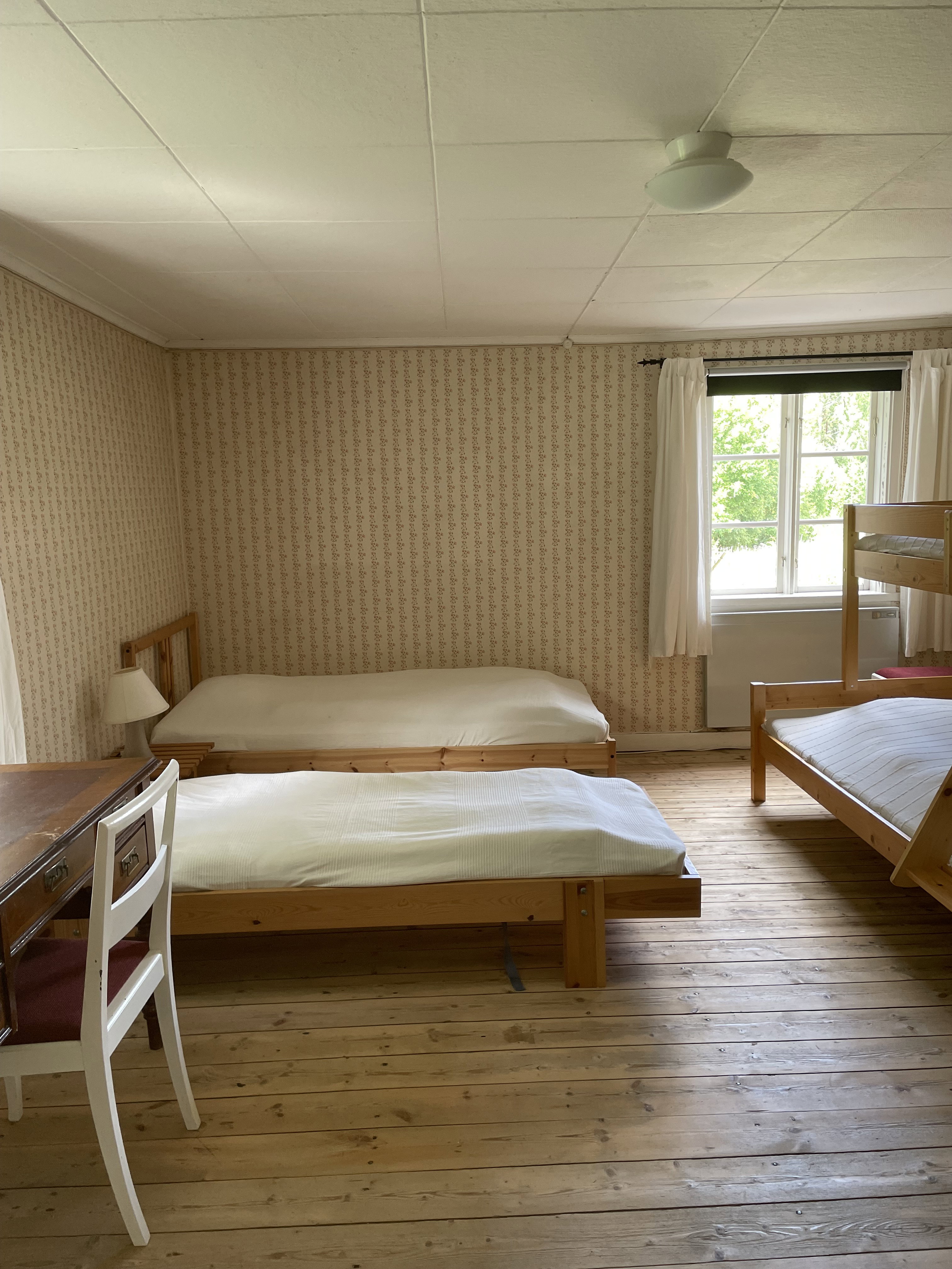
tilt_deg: -9.7
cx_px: 476
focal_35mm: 26
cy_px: 634
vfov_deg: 67.3
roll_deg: +1.5
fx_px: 953
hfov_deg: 53.1
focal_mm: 4.2
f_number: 1.6
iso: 125
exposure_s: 1/117
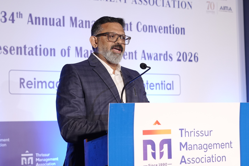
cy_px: 83
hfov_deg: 24.8
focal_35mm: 82
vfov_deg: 16.7
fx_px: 567
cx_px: 124
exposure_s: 1/160
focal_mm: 55
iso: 1000
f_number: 5
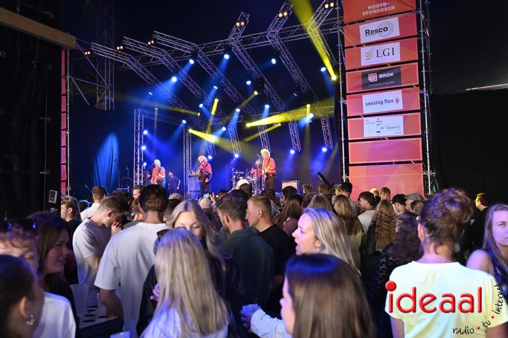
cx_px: 254
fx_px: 479
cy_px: 169
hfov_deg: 55.8
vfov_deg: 38.8
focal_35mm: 34
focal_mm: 34
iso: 2000
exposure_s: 1/60
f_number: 4
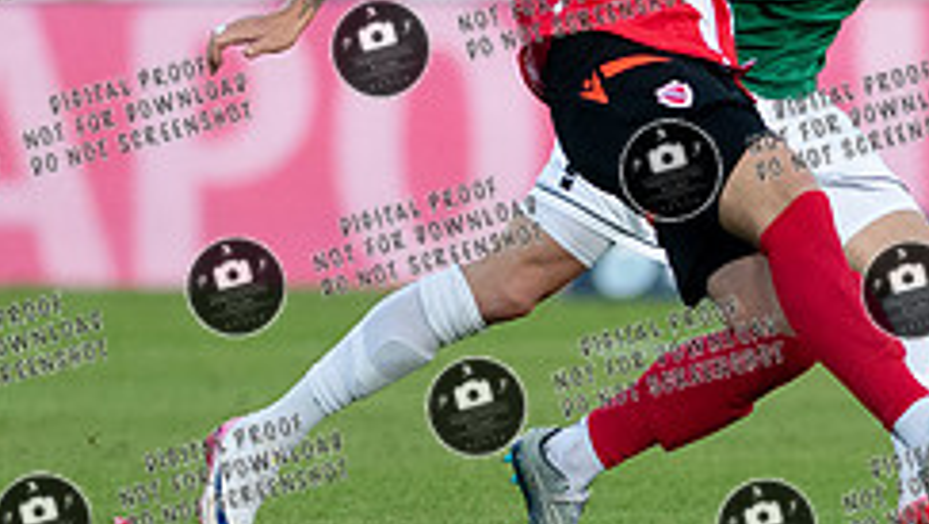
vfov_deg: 0.7
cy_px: -128
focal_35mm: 1630
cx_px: 701
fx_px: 40174
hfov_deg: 1.3
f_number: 3.2
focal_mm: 300
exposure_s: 1/1600
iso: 1100
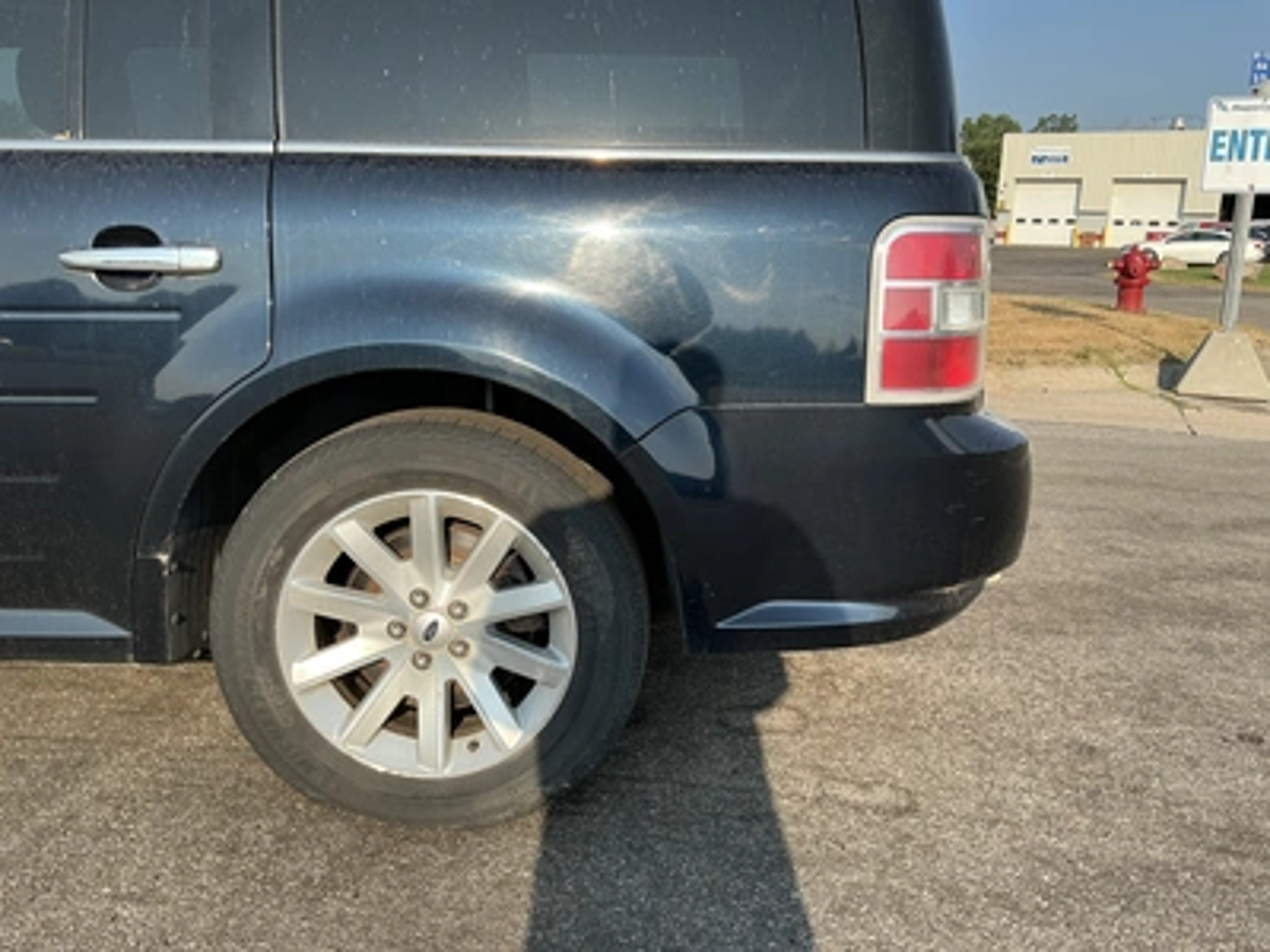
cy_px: 476
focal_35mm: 28
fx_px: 1027
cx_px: 635
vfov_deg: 49.7
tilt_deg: -13.1
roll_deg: -1.3
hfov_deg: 63.4
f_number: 1.8
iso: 25
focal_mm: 3
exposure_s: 1/869
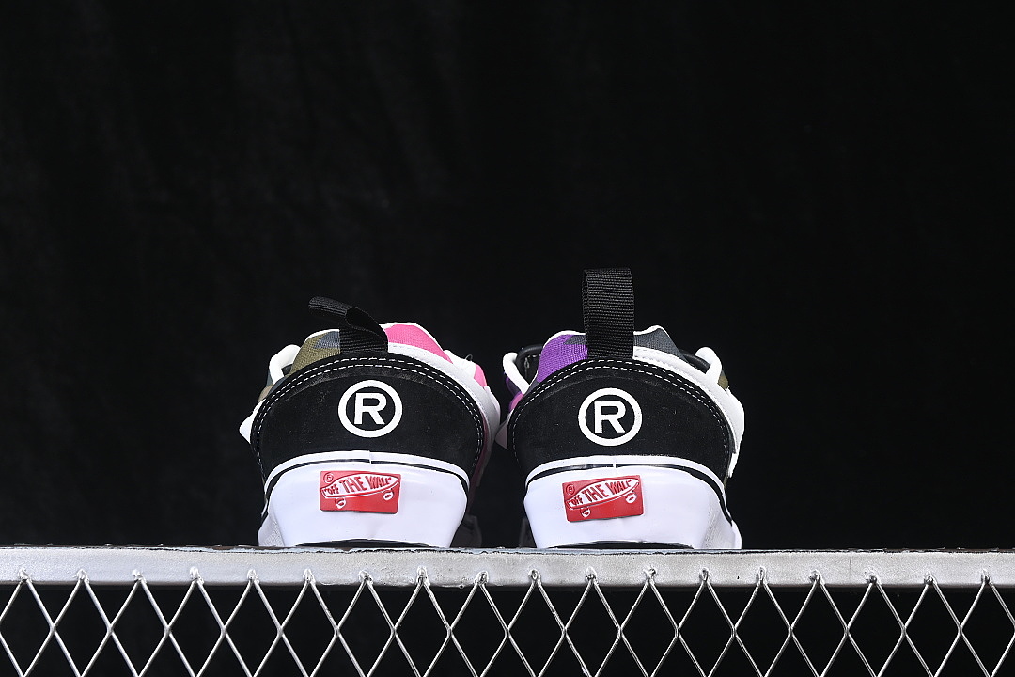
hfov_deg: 27.0
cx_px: 508
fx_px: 2114
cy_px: 338
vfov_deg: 18.2
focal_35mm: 75
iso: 160
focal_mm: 50
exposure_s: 1/60
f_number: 6.3
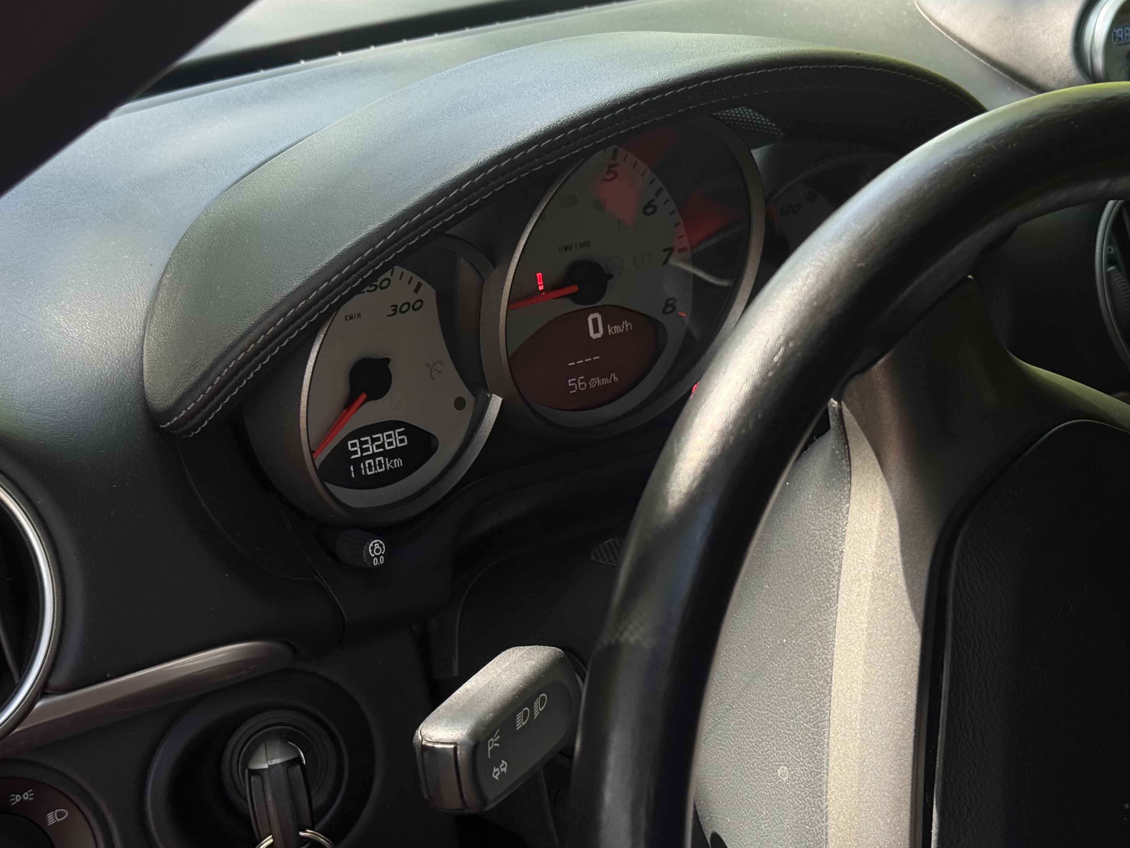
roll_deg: -3.8
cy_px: 434
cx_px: 565
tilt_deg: -23.1
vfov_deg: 26.1
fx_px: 1828
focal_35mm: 56
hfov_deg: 34.3
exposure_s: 1/242
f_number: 1.78
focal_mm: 6.76
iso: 100
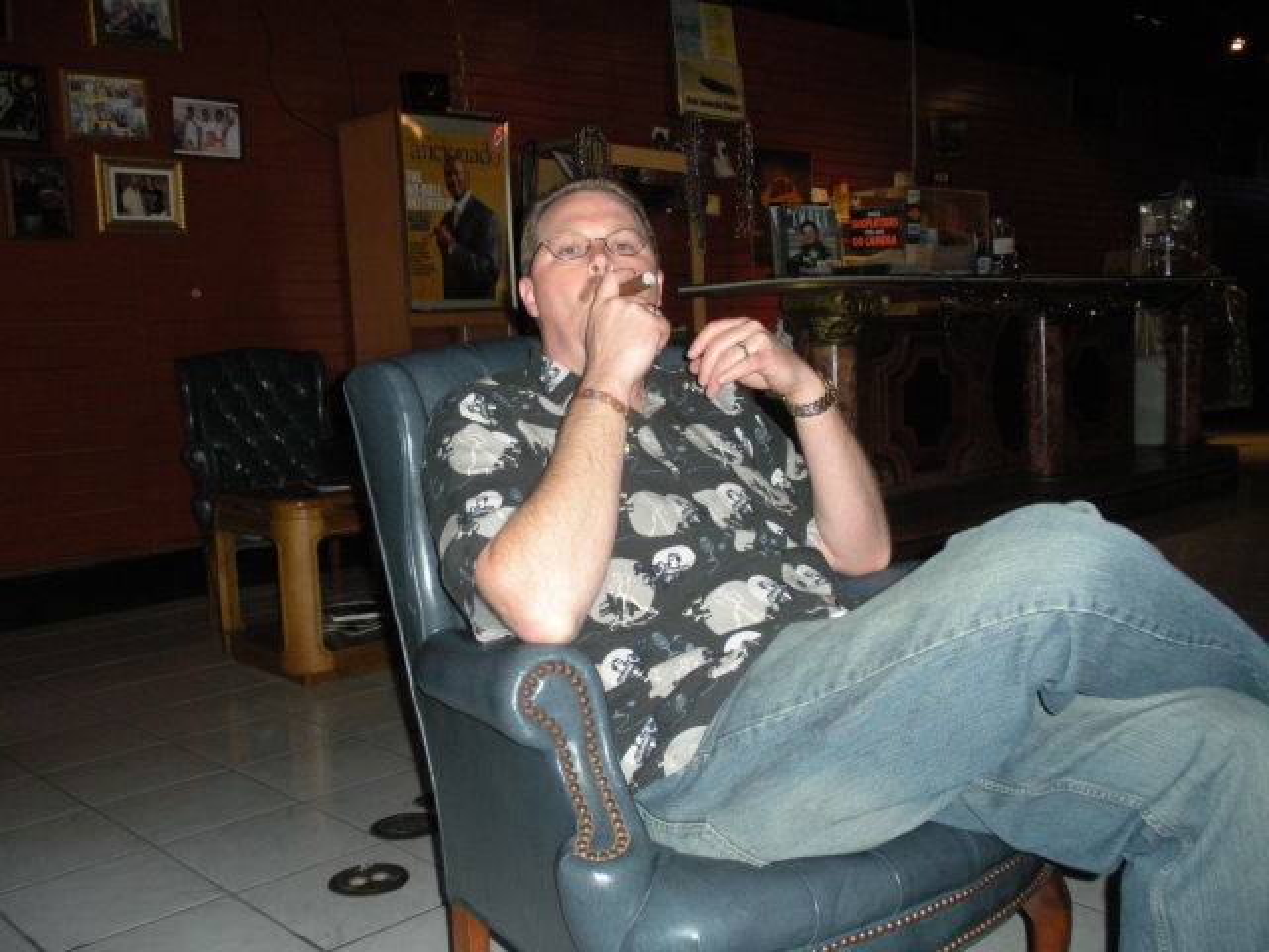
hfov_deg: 51.4
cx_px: 634
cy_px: 476
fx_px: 1320
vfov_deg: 39.7
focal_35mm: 36
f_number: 3.5
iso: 285
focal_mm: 6.3
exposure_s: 1/60
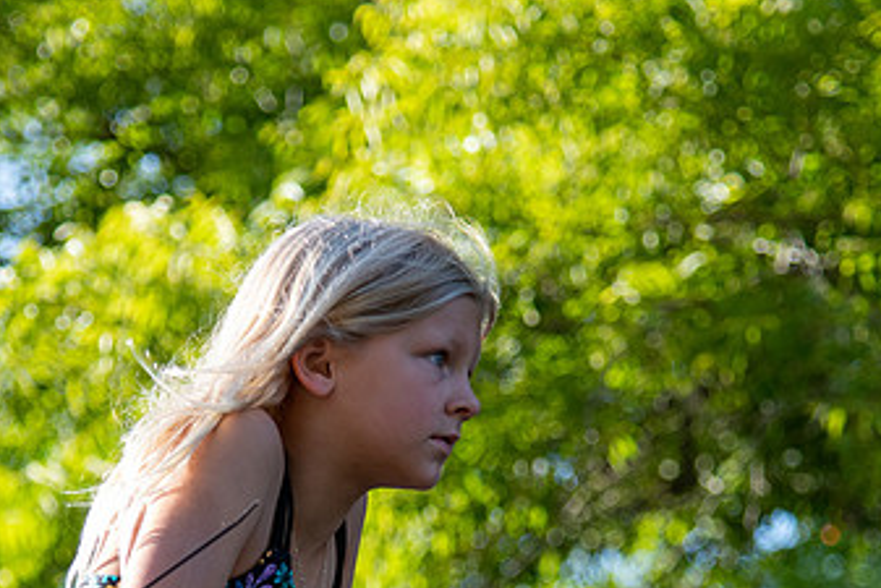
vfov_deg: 6.0
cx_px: 377
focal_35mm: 230
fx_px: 5631
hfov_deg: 8.9
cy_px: 523
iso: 250
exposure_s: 1/400
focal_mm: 100
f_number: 4
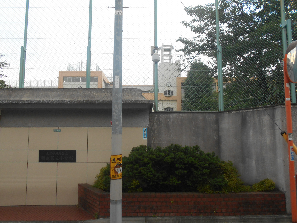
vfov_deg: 46.8
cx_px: 148
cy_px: 112
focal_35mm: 30
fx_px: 257
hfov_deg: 60.0
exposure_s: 1/250
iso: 160
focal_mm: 5.1
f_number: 3.4
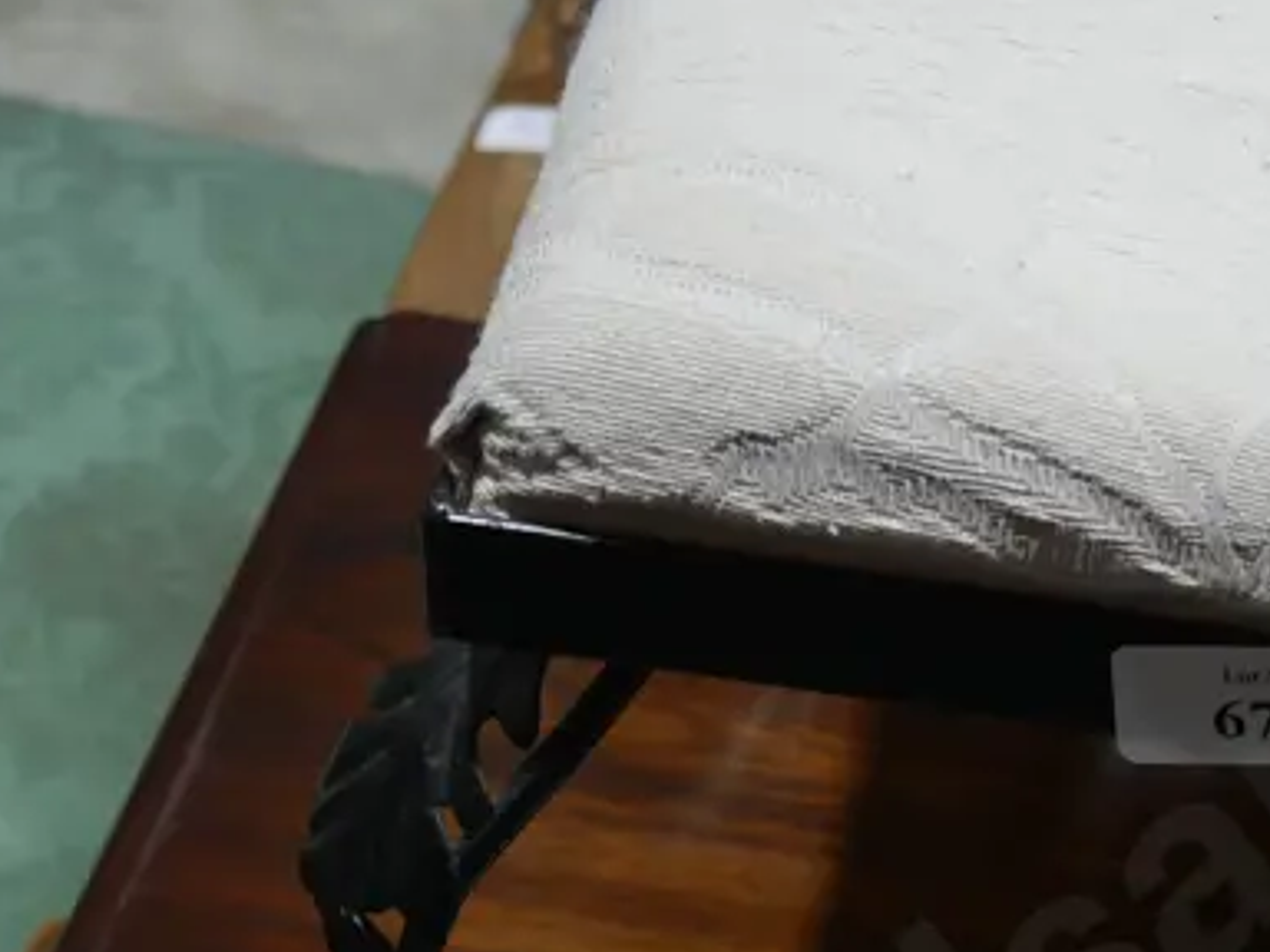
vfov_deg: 15.3
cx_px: 1359
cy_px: 762
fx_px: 3522
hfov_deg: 19.7
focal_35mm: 96
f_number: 4
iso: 200
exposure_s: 1/60
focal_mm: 18
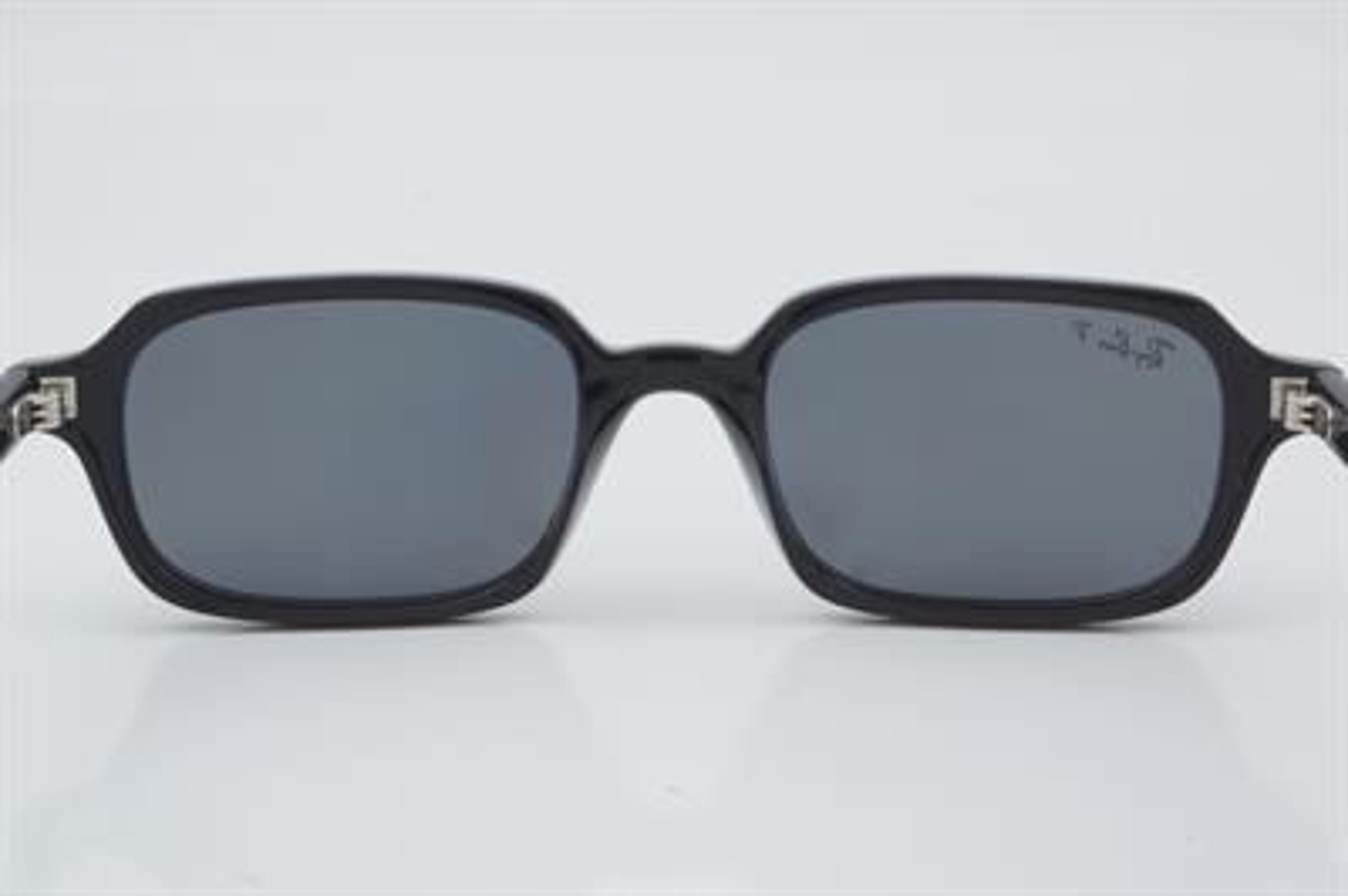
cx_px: 674
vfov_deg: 16.5
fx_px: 3087
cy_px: 448
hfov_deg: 24.6
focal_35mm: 82
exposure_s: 1/3
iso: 100
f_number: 32
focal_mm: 55
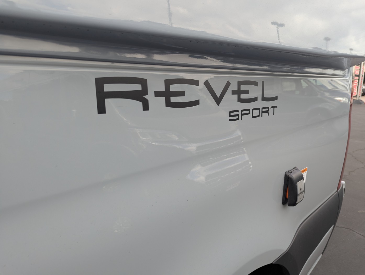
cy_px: 138
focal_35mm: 24
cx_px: 182
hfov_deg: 71.5
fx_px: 253
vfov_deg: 56.9
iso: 45
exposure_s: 1/476
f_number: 1.85
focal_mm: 6.81
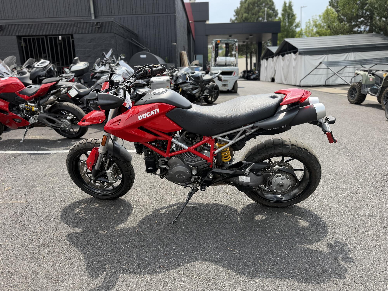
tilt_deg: -12.3
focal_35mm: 24
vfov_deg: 56.8
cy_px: 146
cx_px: 194
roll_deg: +1.4
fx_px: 269
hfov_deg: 71.6
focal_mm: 6.76
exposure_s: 1/1493
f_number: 1.78
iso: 80
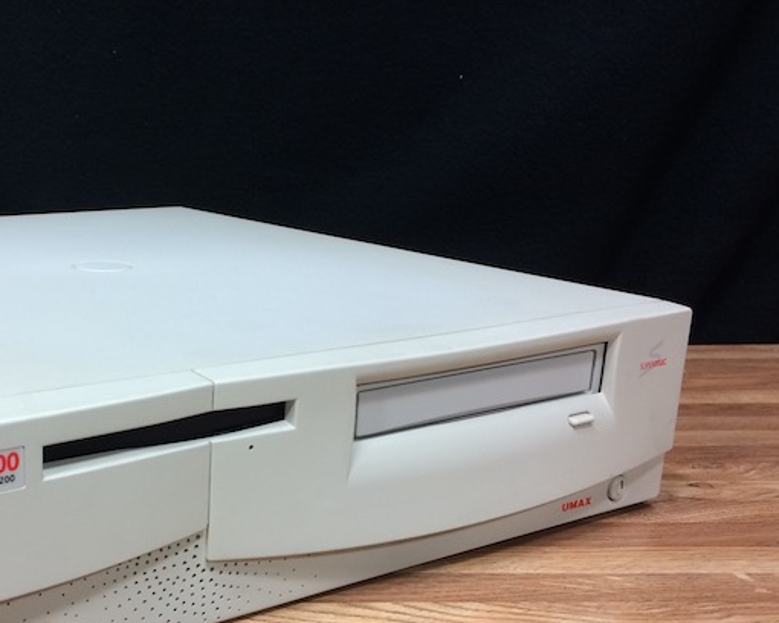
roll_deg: -0.5
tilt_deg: -17.1
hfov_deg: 36.3
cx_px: 177
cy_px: 421
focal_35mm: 50
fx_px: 1153
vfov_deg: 30.0
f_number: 2.2
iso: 50
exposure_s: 1/30
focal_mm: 4.15
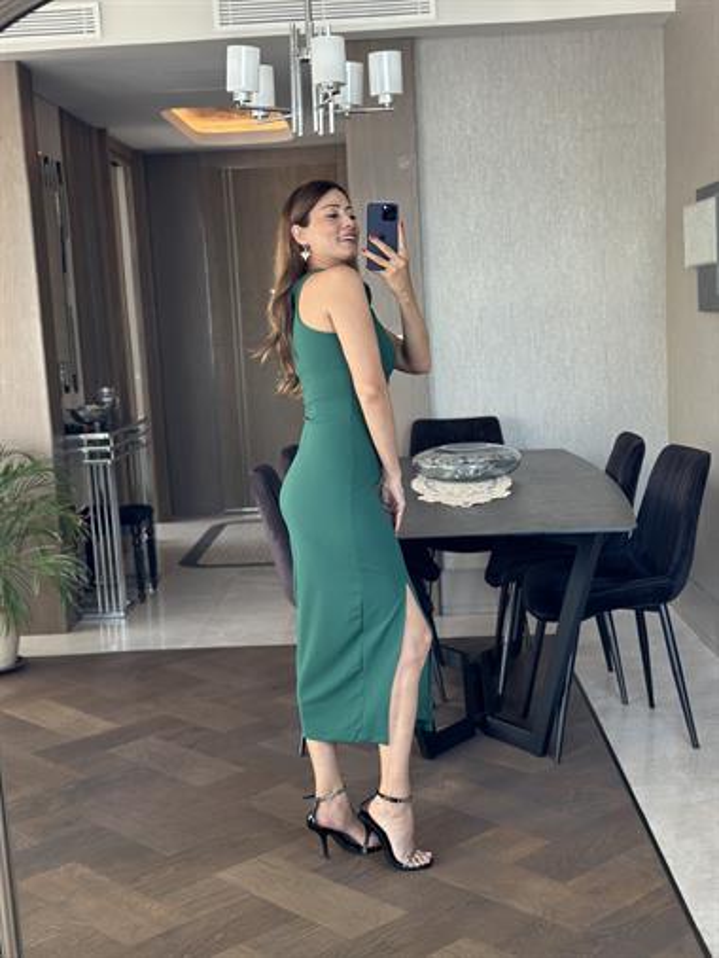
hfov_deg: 30.3
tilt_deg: -13.4
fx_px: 1328
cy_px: 479
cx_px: 360
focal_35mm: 48
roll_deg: +2.6
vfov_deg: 39.6
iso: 125
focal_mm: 6.86
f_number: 1.78
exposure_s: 1/60
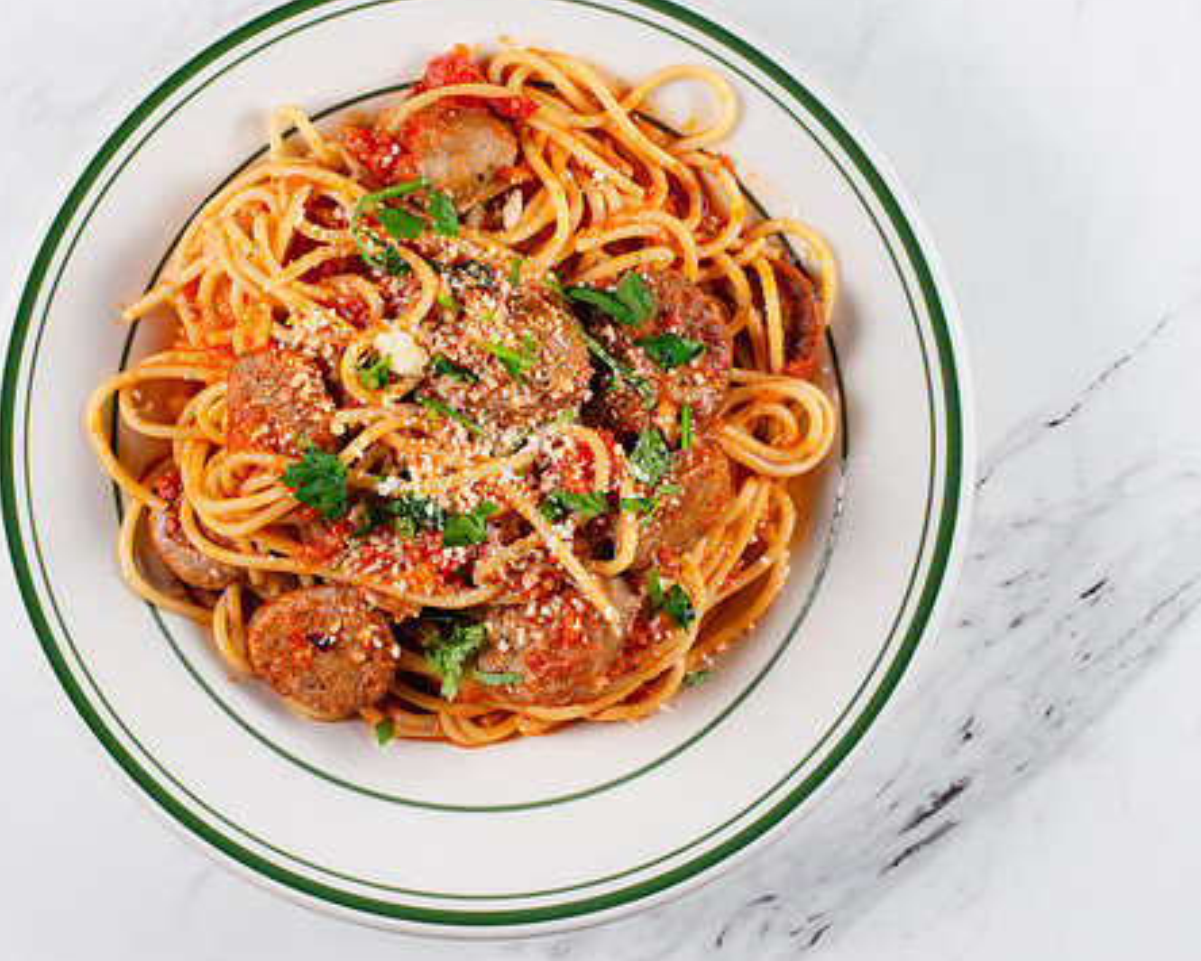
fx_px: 3021
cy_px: 494
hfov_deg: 22.4
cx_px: 434
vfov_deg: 18.1
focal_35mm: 85
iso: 200
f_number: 13
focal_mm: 50
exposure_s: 1/250
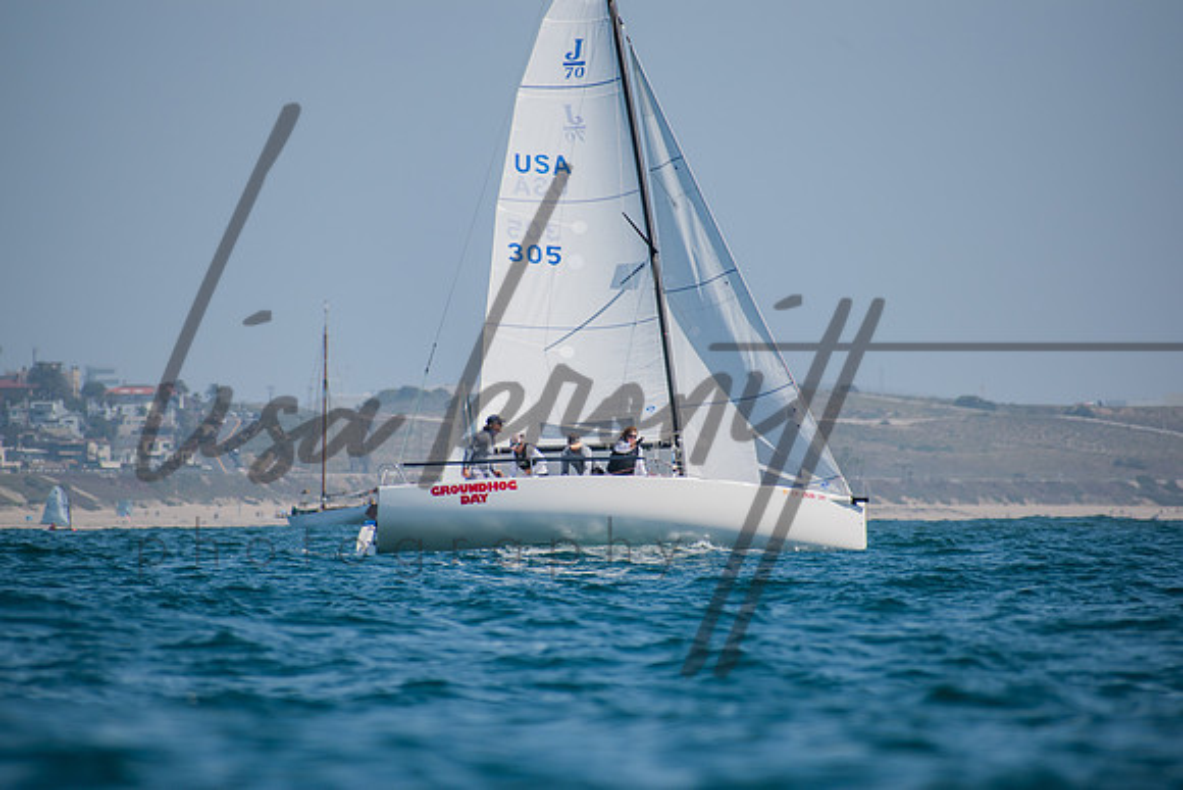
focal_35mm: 450
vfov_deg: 3.1
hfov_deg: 4.6
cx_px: 592
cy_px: 395
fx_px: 14790
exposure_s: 1/1000
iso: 200
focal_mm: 300
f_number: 6.3
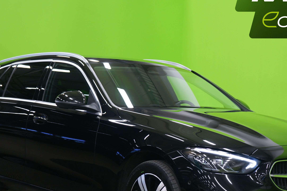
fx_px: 741
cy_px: 127
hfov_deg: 21.9
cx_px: 159
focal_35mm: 93
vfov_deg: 14.7
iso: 400
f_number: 4.5
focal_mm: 51
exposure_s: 1/8
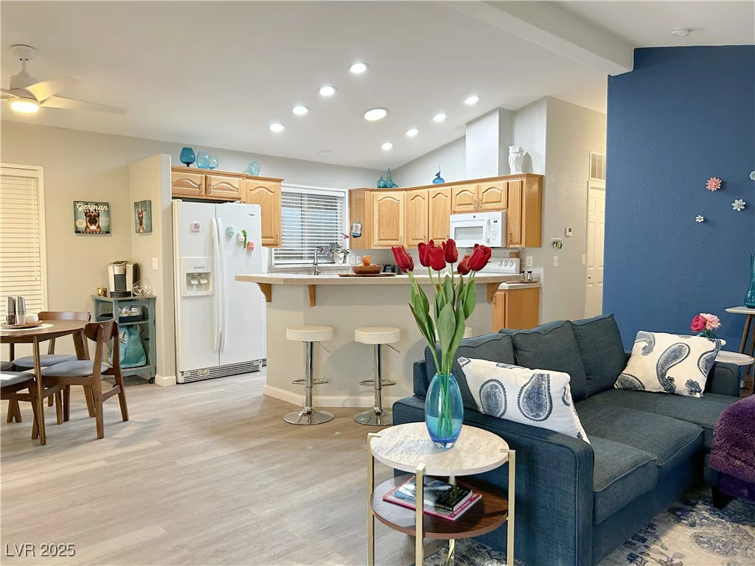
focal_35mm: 26
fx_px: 567
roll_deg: +0.8
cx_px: 378
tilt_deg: -3.6
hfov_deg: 67.3
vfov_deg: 53.1
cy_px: 283
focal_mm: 5.7
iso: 160
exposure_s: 1/60
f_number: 1.5
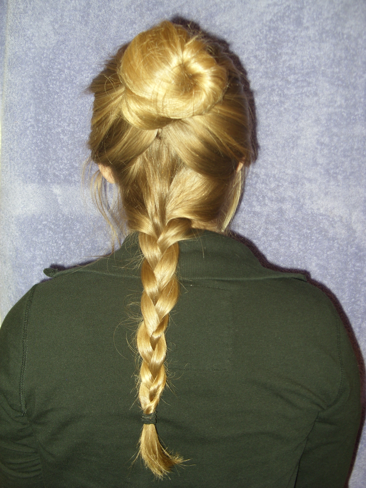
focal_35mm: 38
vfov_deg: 49.0
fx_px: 536
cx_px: 183
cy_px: 244
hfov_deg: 37.7
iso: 50
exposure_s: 1/30
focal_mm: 6.3
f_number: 2.8
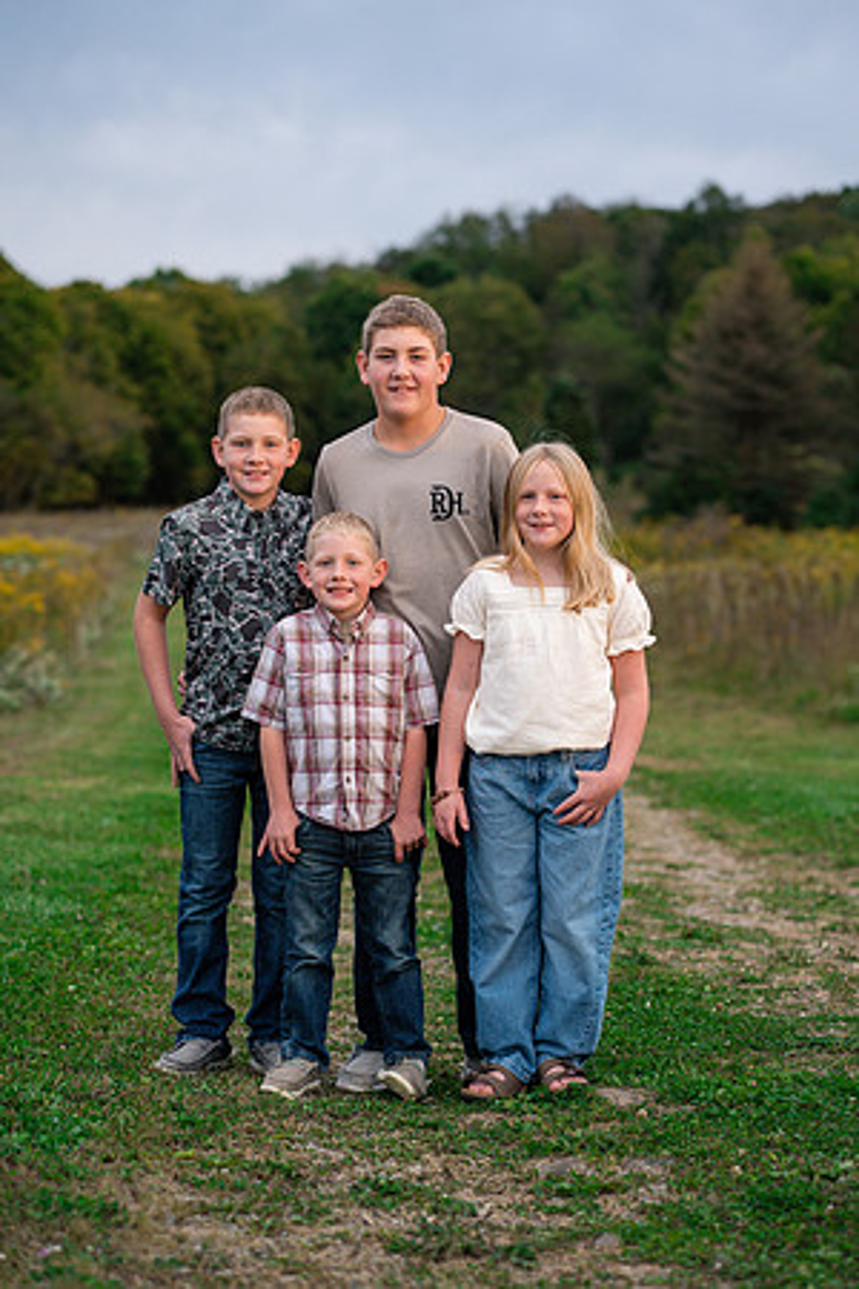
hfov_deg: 16.1
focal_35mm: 85
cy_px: 644
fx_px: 3042
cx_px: 430
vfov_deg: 23.9
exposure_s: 1/250
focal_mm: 85
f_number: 3.2
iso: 640
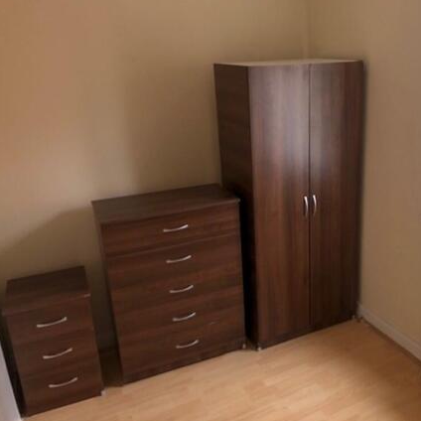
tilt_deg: -17.9
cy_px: 208
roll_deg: +2.7
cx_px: 286
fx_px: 468
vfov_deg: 48.4
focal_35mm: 34
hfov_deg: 47.5
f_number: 1.8
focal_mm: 4
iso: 64
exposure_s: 1/120
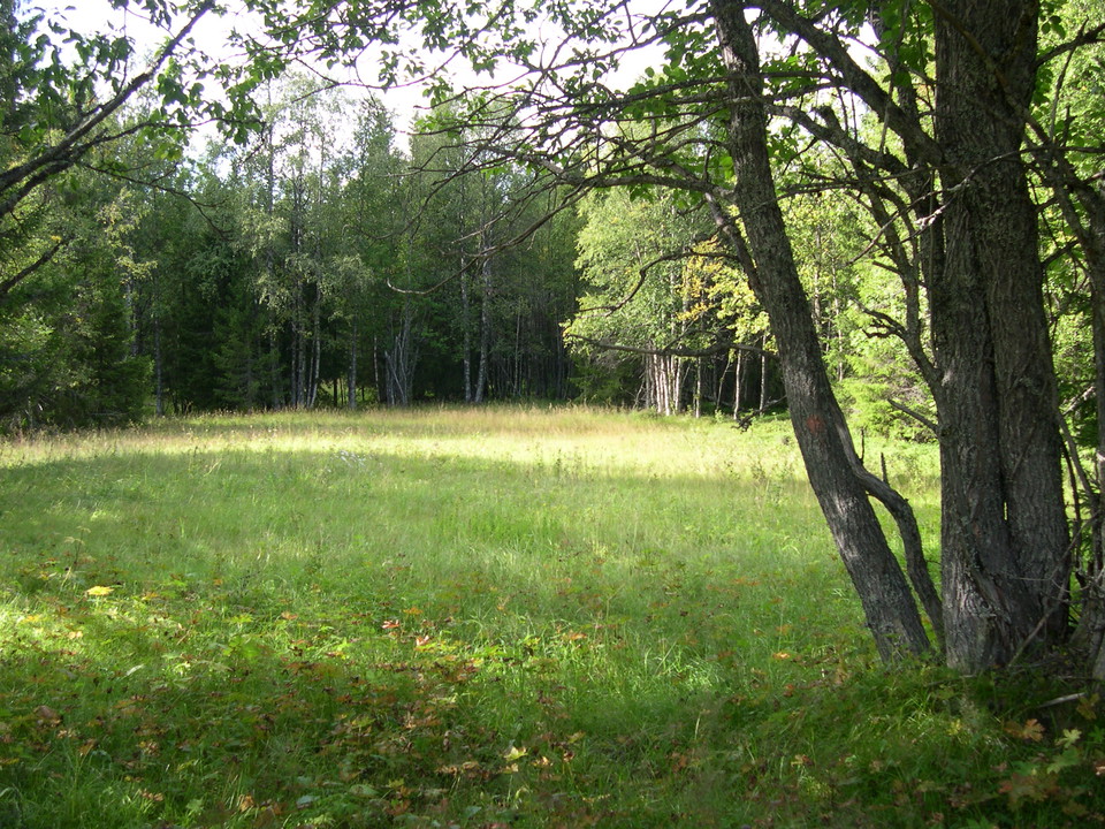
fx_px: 1213
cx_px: 552
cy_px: 414
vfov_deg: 37.7
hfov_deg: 49.0
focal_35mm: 38
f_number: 2.8
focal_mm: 8
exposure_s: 1/144
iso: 100
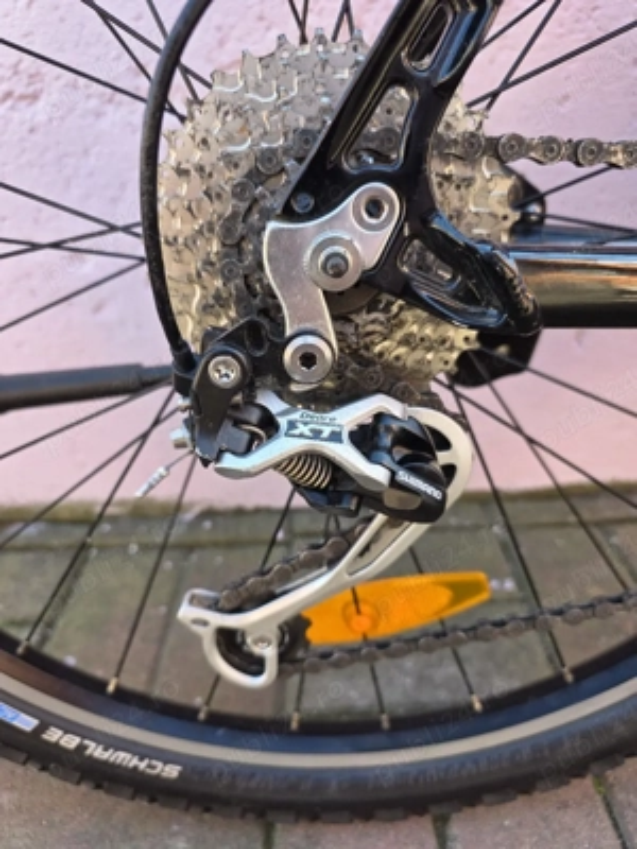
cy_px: 424
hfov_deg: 58.9
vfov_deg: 73.9
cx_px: 318
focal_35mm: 23
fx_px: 564
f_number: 1.7
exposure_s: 1/182
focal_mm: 6.3
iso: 64
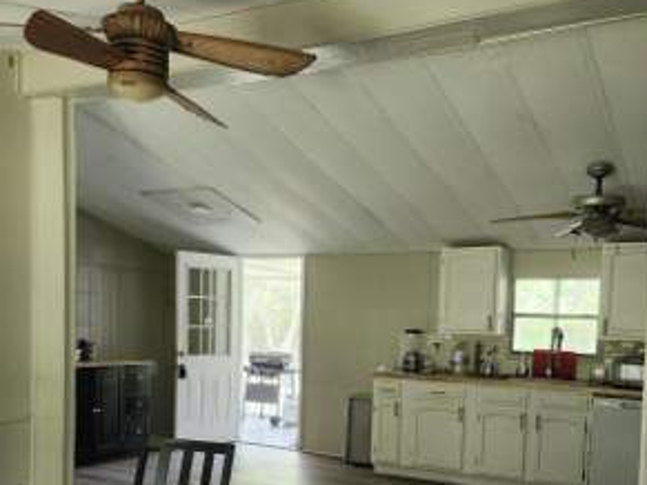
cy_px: 372
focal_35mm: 38
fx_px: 710
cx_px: 320
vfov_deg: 36.7
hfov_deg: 49.0
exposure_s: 1/120
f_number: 1.8
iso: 640
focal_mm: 5.54
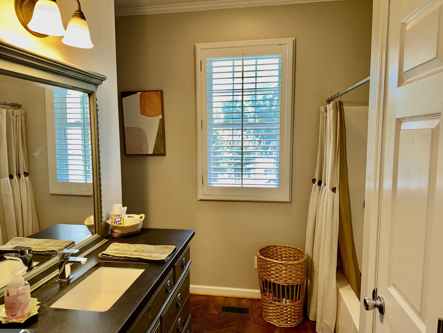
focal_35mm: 25
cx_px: 213
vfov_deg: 54.9
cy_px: 173
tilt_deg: -6.1
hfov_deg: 69.4
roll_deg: +0.4
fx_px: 320
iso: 50
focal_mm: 6.76
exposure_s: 1/36
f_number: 1.78
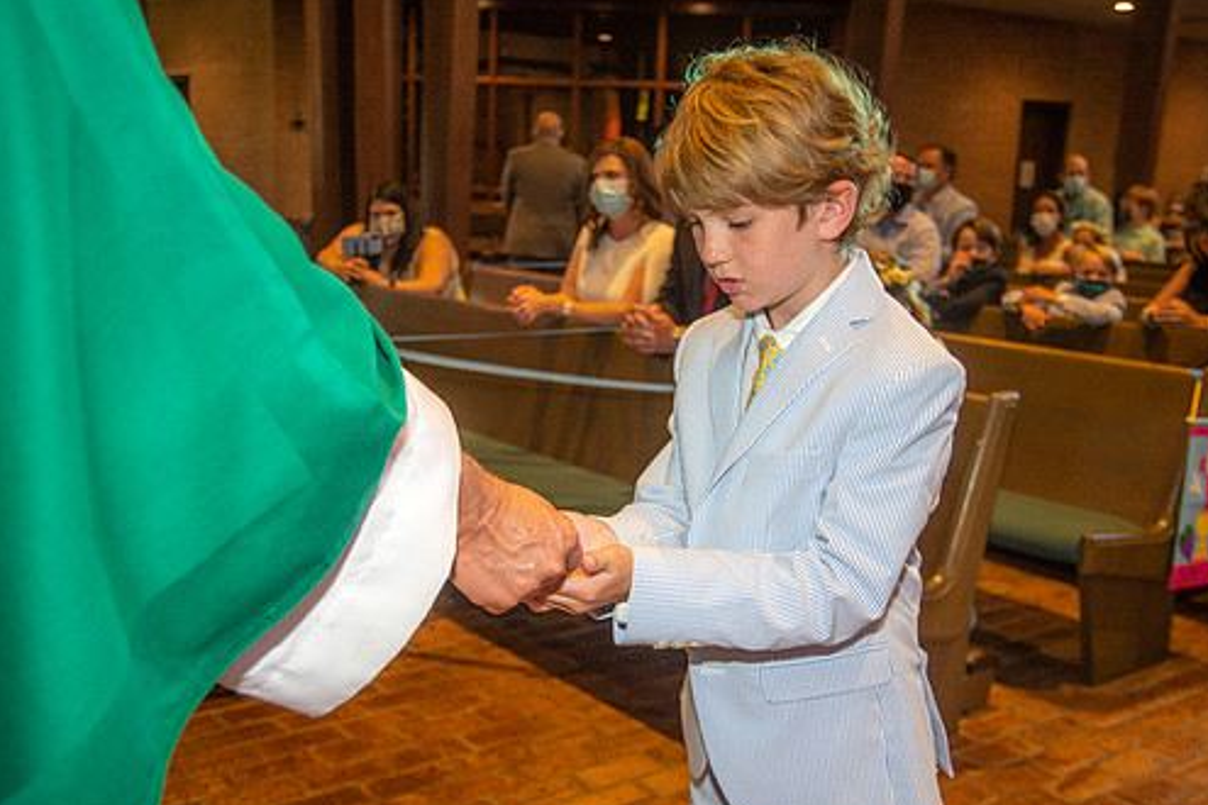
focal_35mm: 41
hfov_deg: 47.4
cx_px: 600
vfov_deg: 32.6
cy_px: 449
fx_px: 1376
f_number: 5
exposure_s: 1/200
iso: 1600
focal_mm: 35
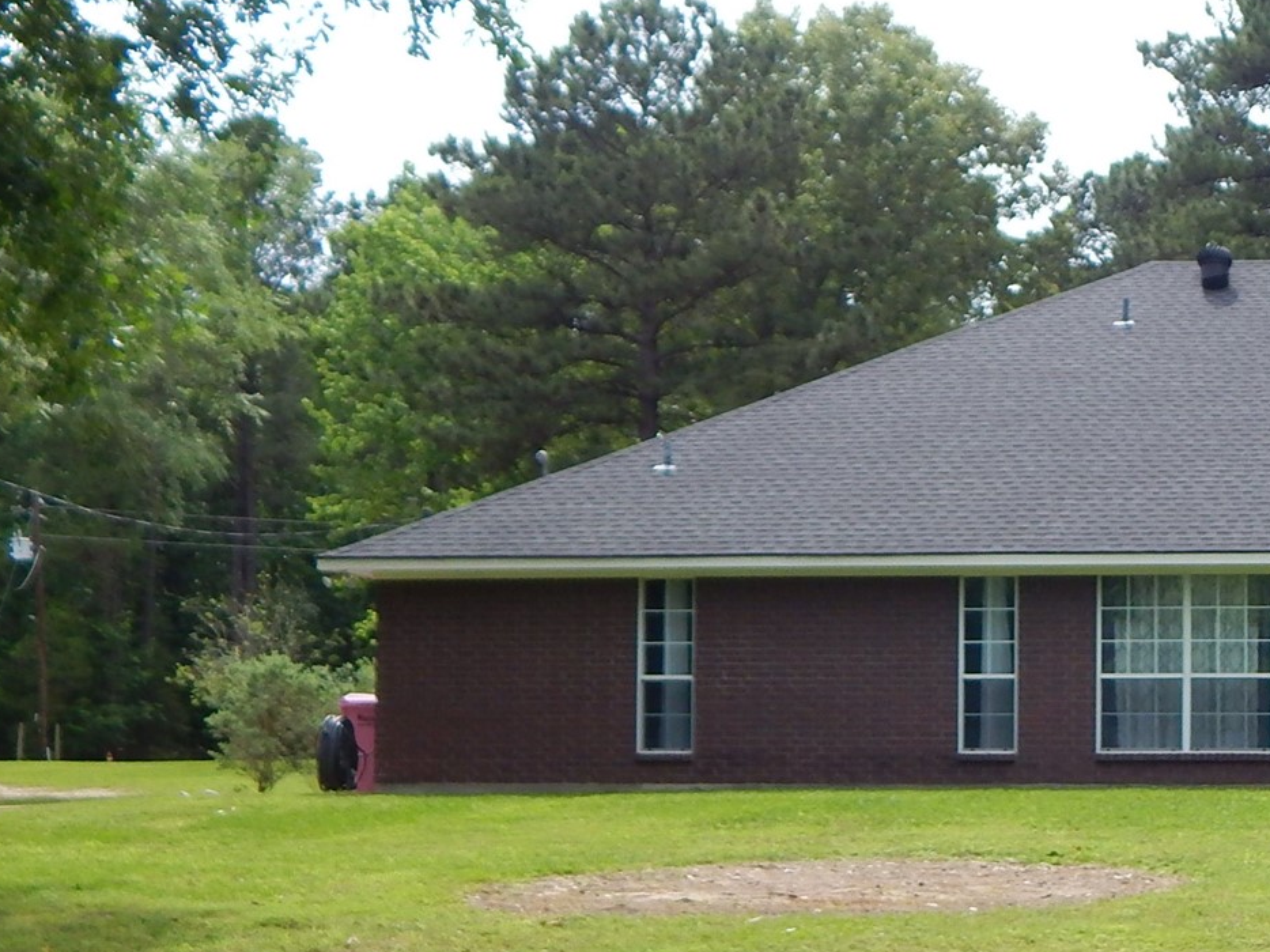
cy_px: 710
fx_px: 2494
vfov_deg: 21.4
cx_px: 1265
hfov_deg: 27.0
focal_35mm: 68
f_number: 3.2
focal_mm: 5.6
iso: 125
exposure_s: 1/800
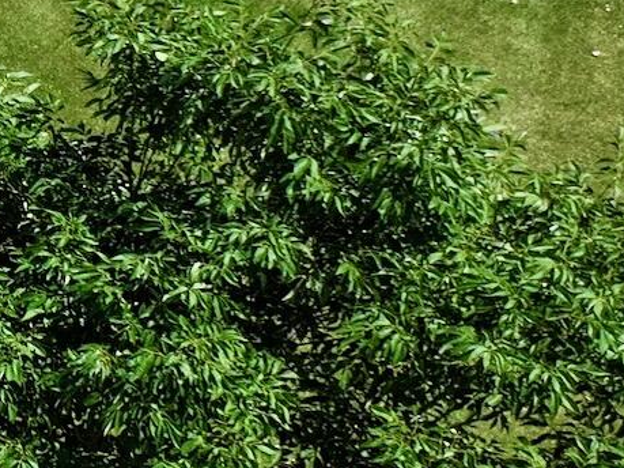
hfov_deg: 10.7
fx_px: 2487
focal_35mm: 138
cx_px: -1158
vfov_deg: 10.6
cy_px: -57
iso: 100
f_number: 2.8
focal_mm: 12.29
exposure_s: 1/2500
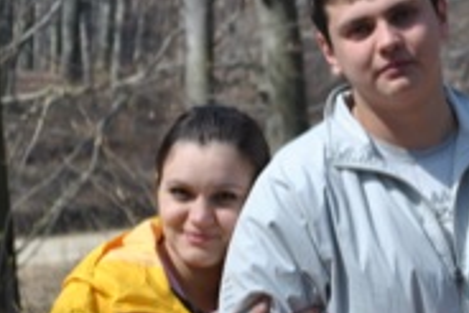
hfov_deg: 8.8
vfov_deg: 5.9
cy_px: 181
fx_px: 3043
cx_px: 347
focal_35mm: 233
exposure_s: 1/500
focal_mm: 55
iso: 200
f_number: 5.6
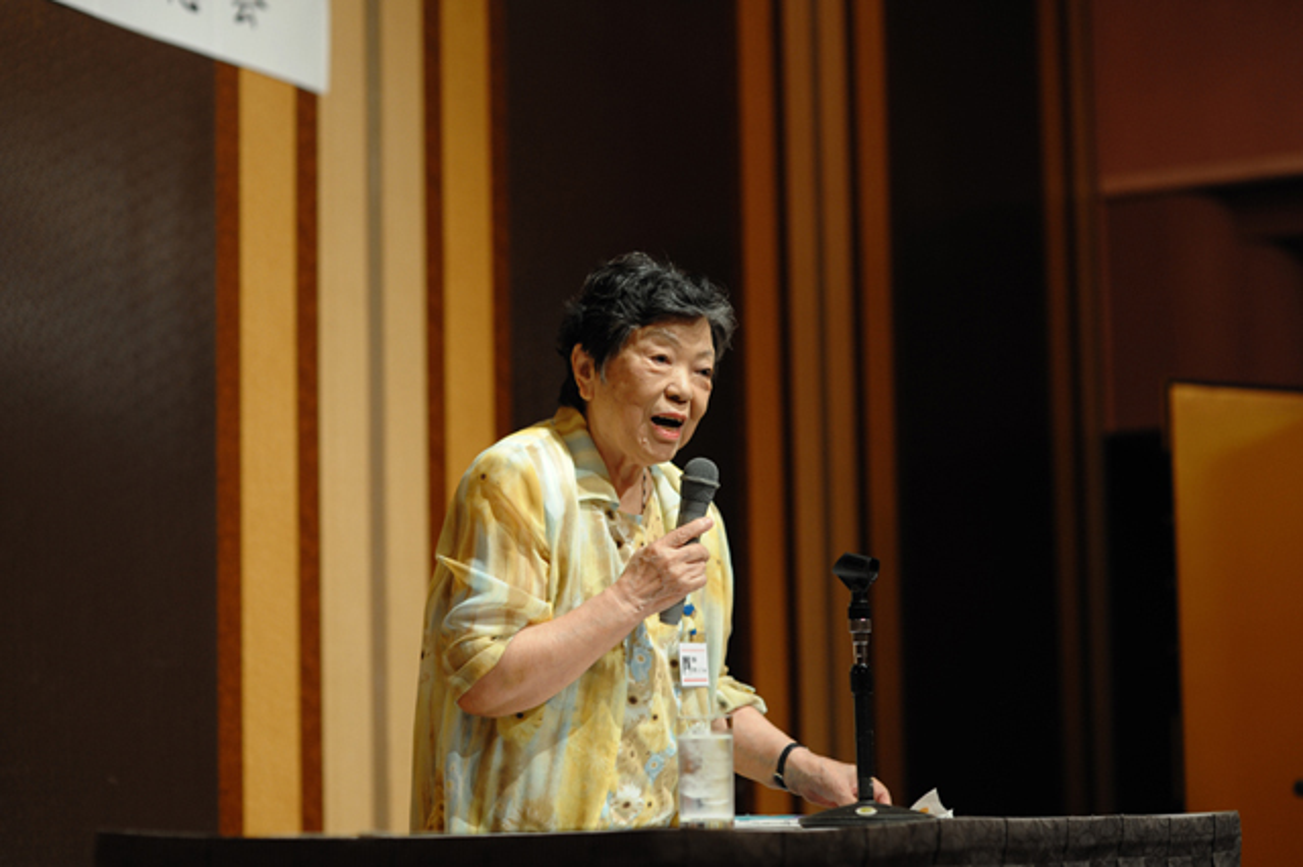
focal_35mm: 85
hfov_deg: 23.9
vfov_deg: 16.1
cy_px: 434
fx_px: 3075
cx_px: 652
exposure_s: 1/125
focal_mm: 85
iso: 1000
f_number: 2.8
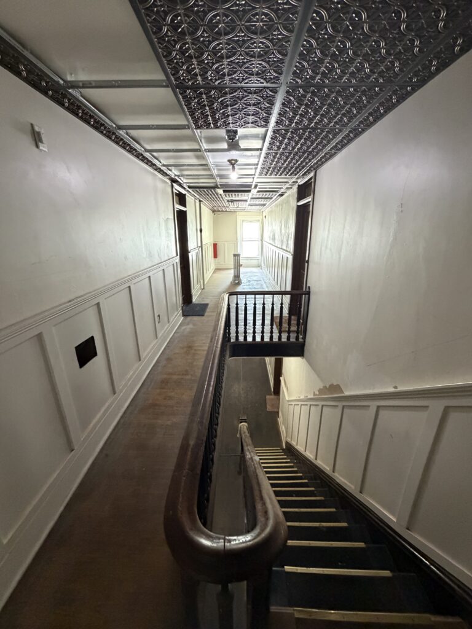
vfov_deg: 102.1
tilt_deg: -17.8
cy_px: 314
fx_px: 255
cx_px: 236
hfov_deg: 85.7
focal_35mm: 14
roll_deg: +0.8
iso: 640
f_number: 2.2
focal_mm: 2.22
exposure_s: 1/60
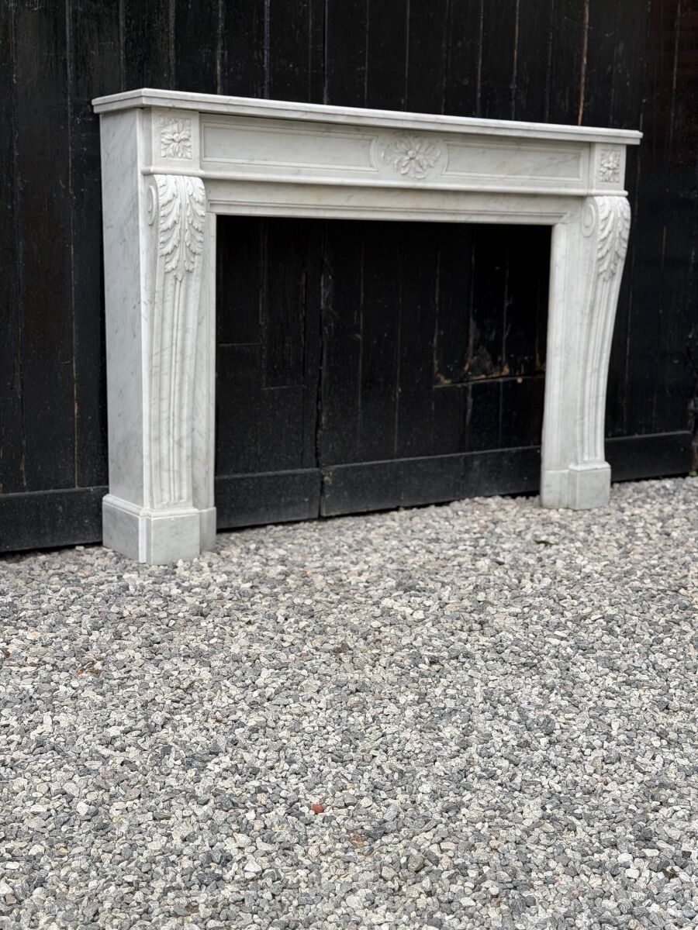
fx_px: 1291
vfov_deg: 39.7
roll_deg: -1.5
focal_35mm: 48
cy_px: 465
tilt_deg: -10.1
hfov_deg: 30.3
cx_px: 349
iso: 64
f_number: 1.78
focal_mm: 6.76
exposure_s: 1/1085
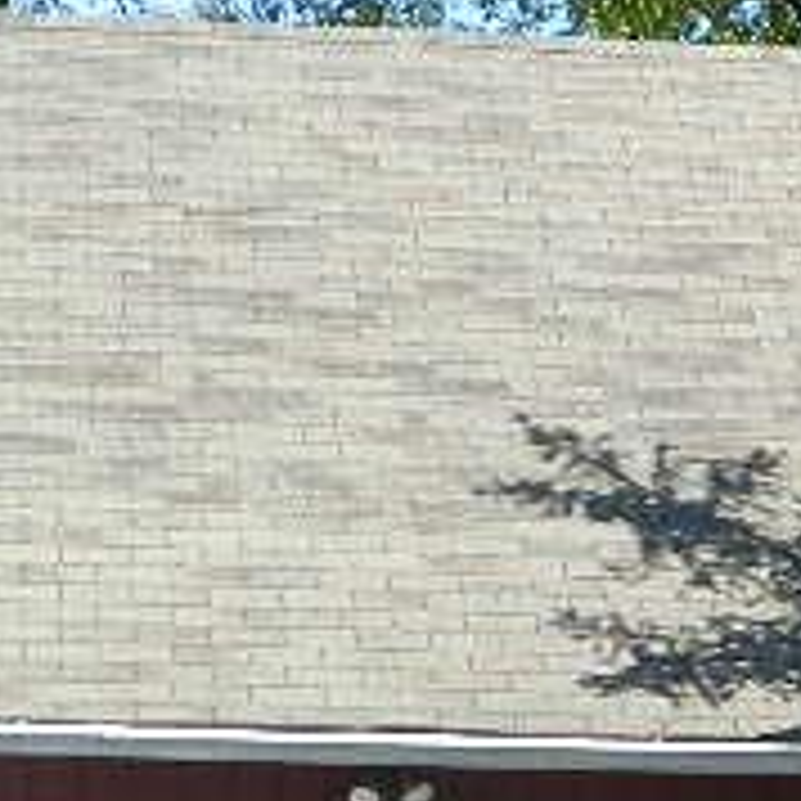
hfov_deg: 11.1
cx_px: 392
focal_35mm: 158
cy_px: 850
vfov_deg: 10.9
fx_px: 4136
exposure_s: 1/400
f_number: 3.2
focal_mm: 5.6
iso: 110
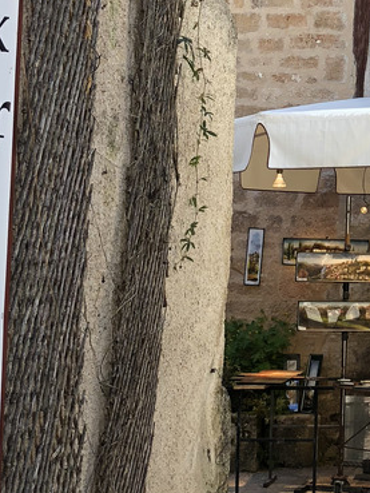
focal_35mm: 91
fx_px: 1296
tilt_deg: +9.7
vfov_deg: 21.1
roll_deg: -1.4
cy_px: 67
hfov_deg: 15.6
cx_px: 446
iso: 20
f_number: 1.8
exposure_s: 1/348
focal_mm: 4
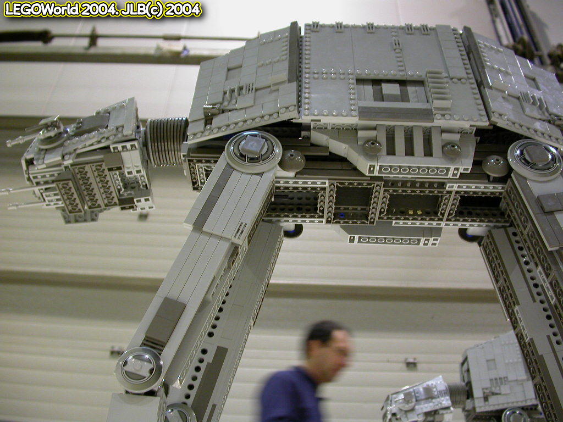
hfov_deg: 49.0
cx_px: 282
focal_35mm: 38
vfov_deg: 37.7
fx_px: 618
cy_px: 211
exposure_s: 1/8.8
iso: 100
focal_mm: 7.85
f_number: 2.6
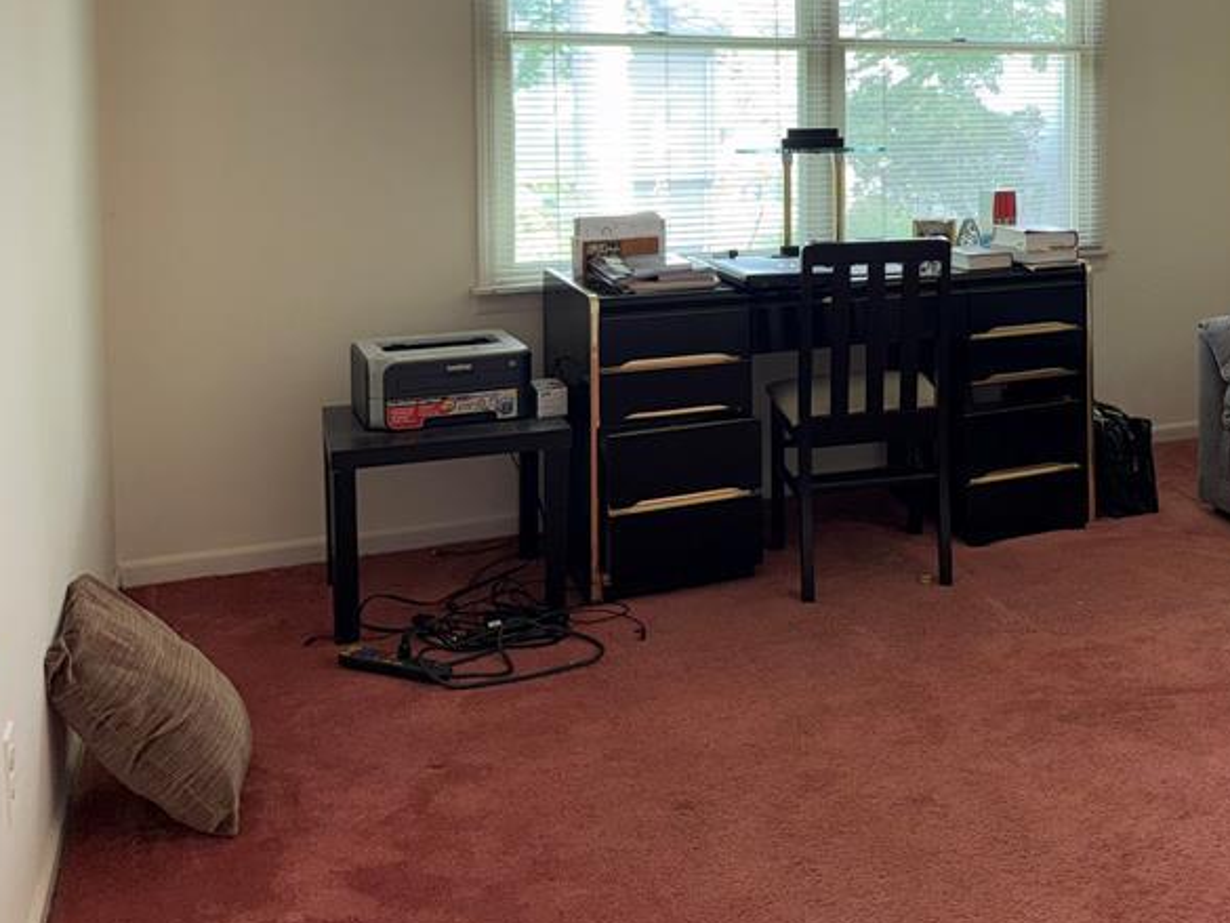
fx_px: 1493
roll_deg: -0.4
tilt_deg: -2.7
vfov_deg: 33.2
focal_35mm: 42
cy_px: 162
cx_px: 1058
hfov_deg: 41.9
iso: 50
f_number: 1.78
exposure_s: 1/44
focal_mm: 6.76
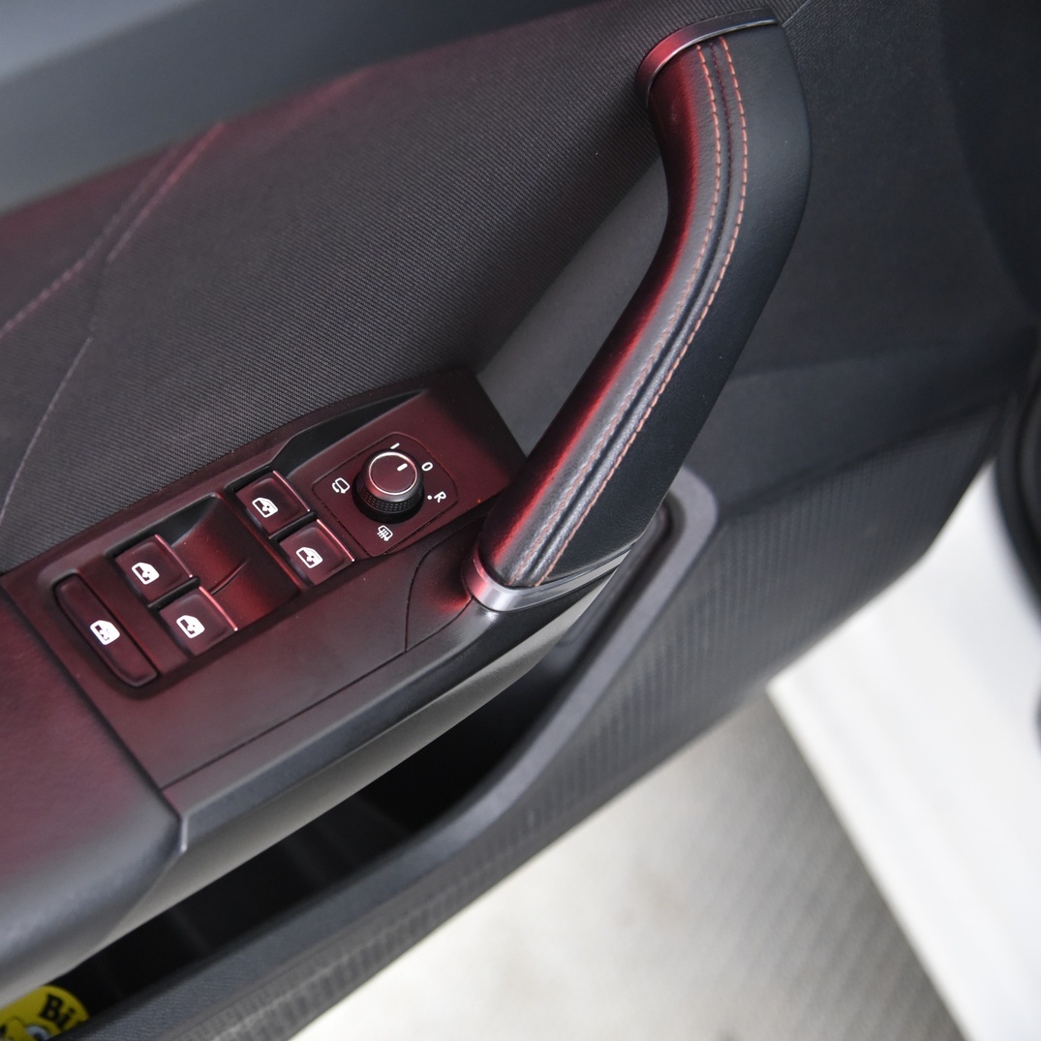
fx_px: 2178
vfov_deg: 26.9
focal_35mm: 64
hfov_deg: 26.6
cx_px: 272
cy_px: 522
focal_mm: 50
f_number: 4
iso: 4000
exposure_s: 1/30
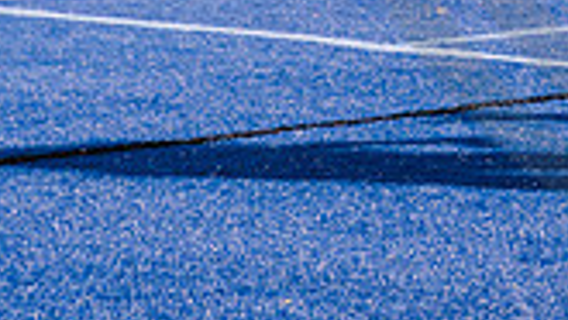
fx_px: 3888
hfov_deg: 8.1
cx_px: 916
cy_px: -301
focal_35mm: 258
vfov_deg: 4.7
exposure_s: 1/250
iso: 2500
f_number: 3.2
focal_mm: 70
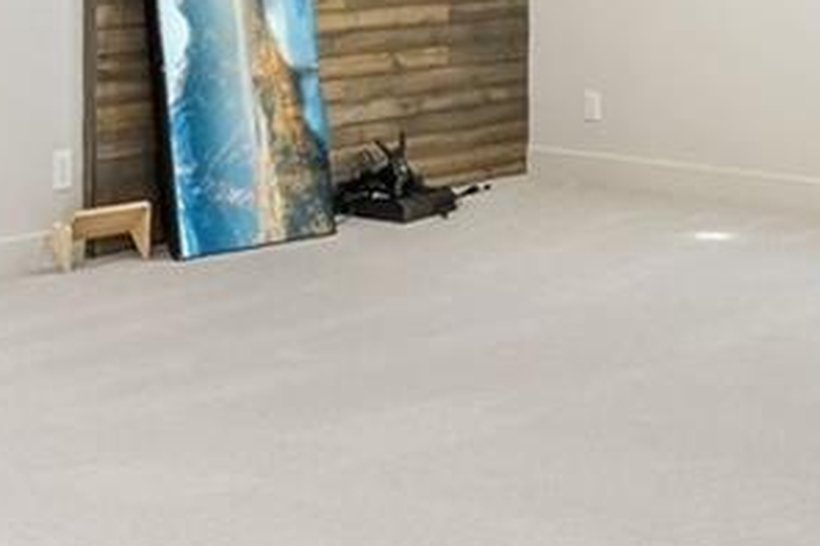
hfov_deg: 24.9
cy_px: -133
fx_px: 1844
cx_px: 230
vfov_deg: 16.1
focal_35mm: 81
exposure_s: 1/15
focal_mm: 10
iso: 800
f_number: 8
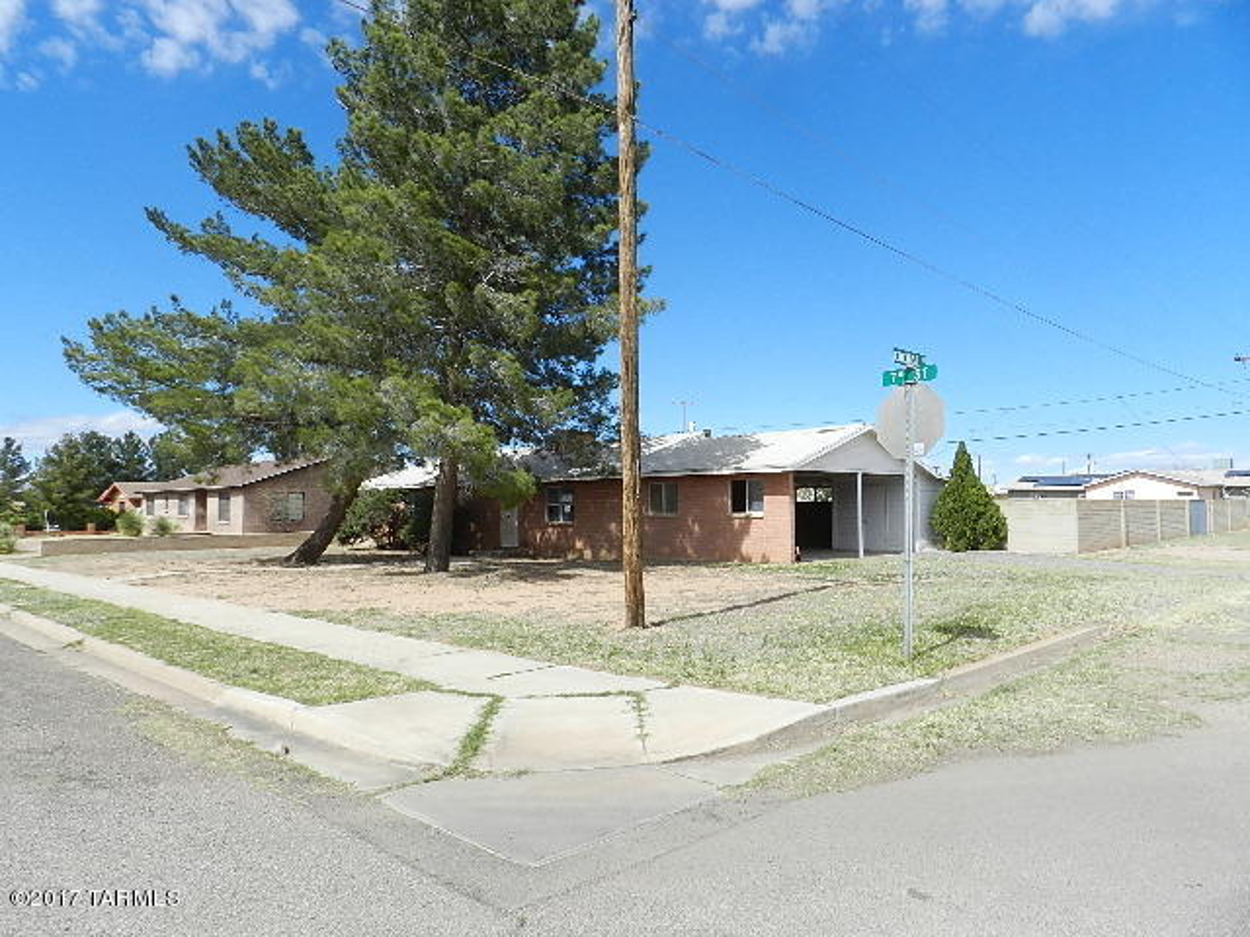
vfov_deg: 58.9
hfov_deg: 73.9
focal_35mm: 23
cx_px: 625
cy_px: 468
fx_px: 831
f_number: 4.5
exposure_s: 1/800
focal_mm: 4
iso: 160
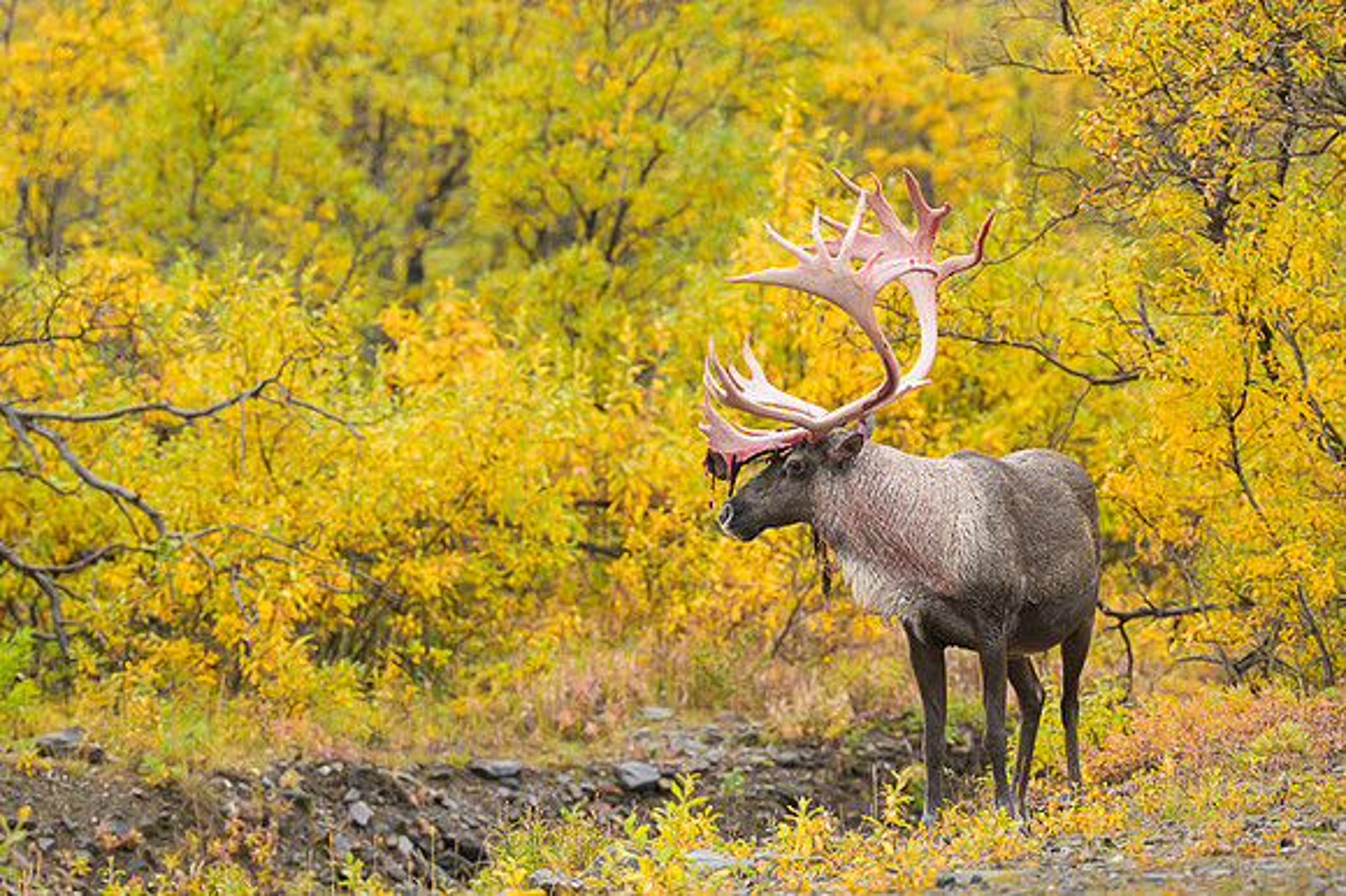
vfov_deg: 3.4
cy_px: 448
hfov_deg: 5.2
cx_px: 673
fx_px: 14946
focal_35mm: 400
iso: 1000
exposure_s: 1/800
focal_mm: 400
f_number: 6.3
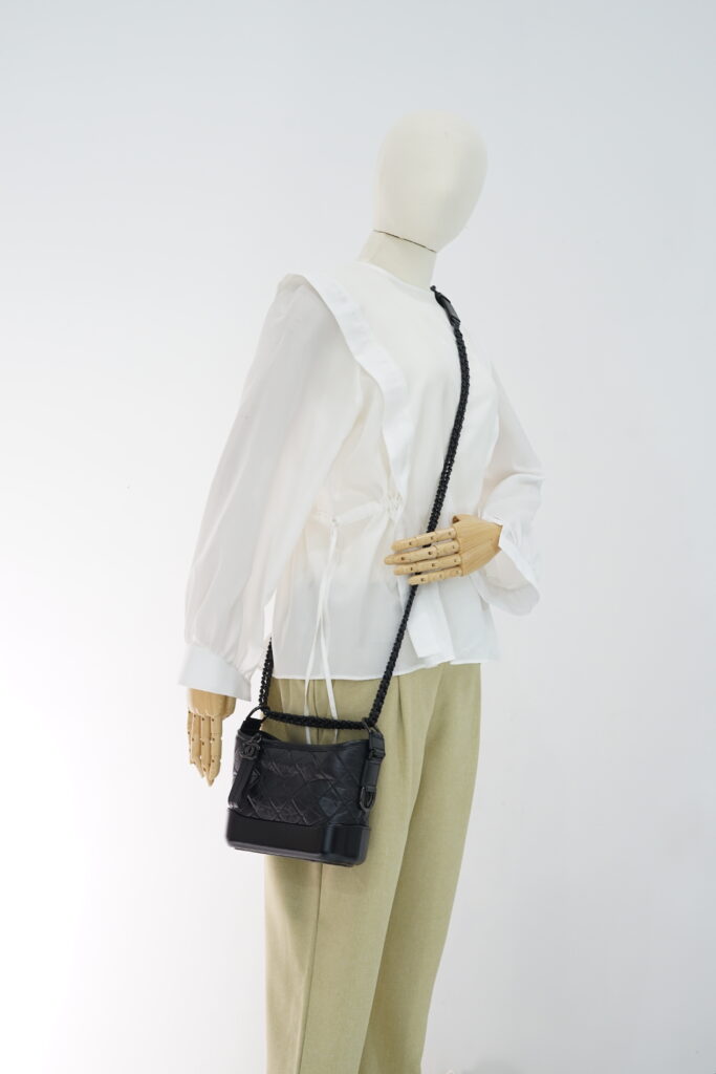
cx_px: 358
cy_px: 537
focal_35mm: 50
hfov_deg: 27.0
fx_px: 1491
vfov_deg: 39.6
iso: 640
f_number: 6.3
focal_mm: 50
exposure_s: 1/13
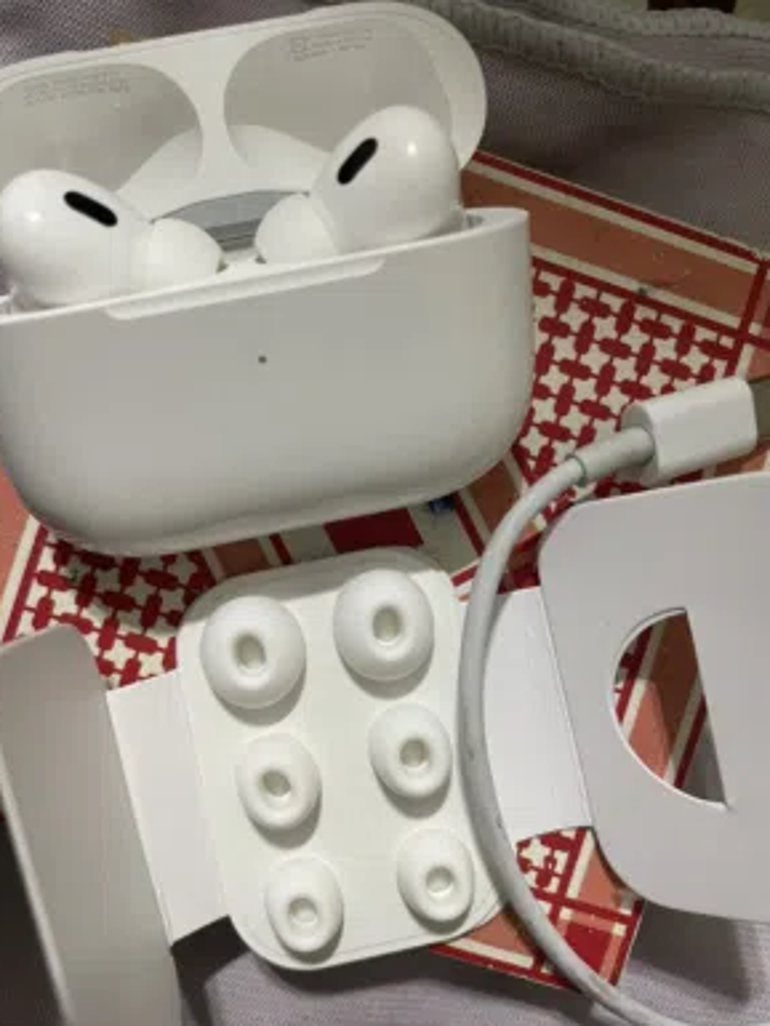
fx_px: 800
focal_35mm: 27
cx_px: 381
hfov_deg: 51.4
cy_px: 530
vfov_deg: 65.3
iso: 320
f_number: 1.6
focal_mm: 4.2
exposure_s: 1/50
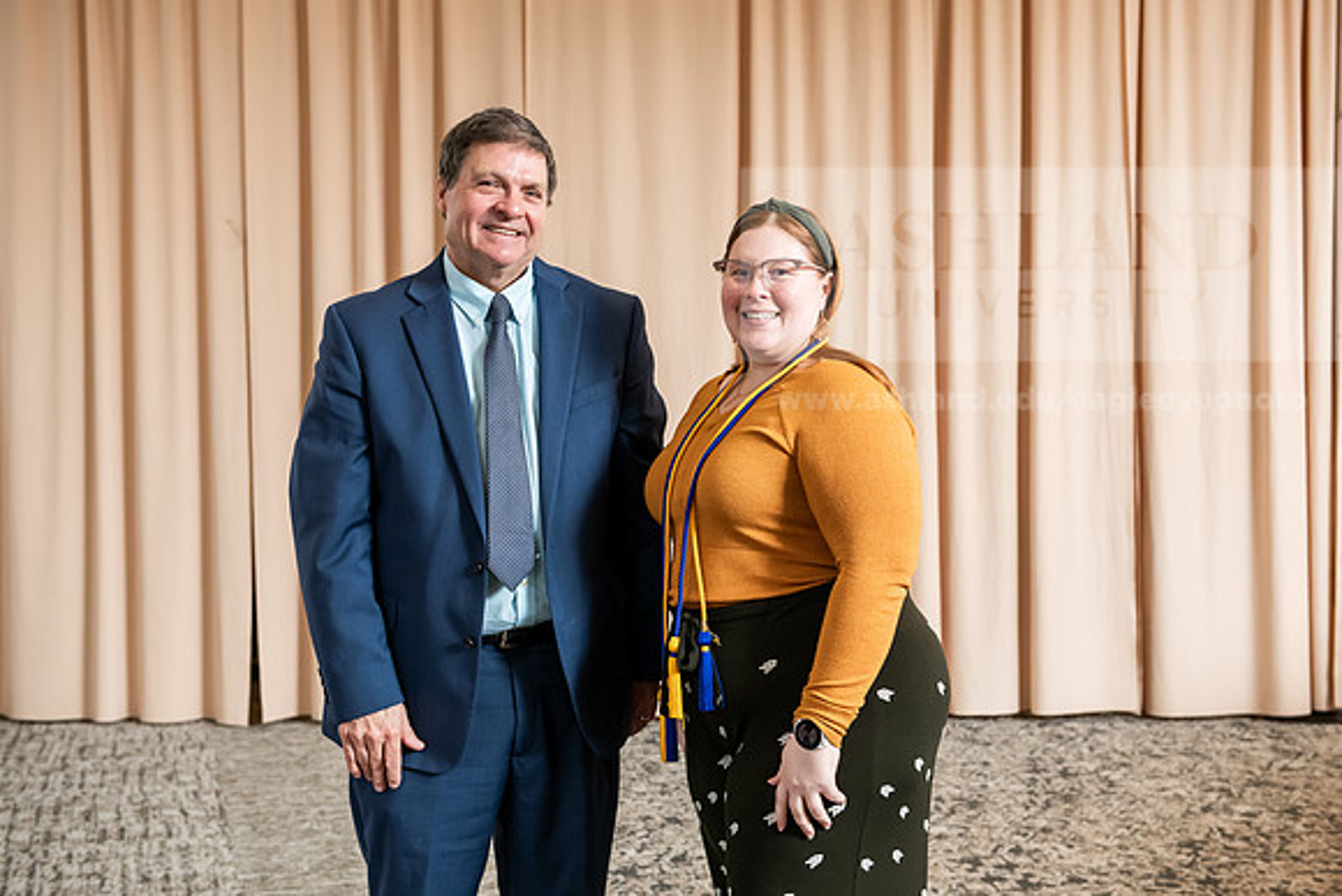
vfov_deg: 26.3
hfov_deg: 38.6
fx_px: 1917
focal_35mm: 51
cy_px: 435
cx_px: 690
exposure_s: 1/200
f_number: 4.5
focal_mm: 50
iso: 1600
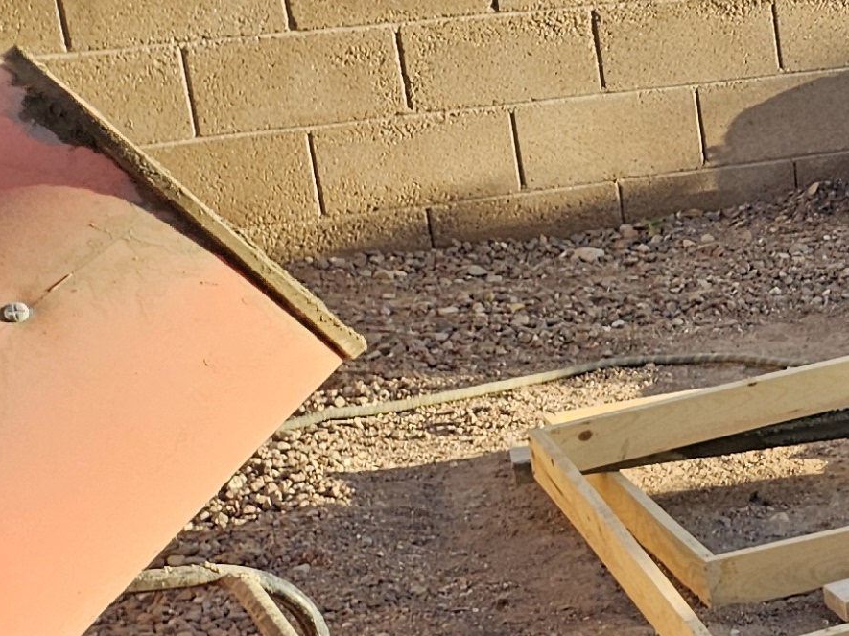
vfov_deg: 14.2
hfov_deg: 14.3
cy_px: 273
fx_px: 2550
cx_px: 1895
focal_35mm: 104
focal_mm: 5.4
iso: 40
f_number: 1.8
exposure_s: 1/483
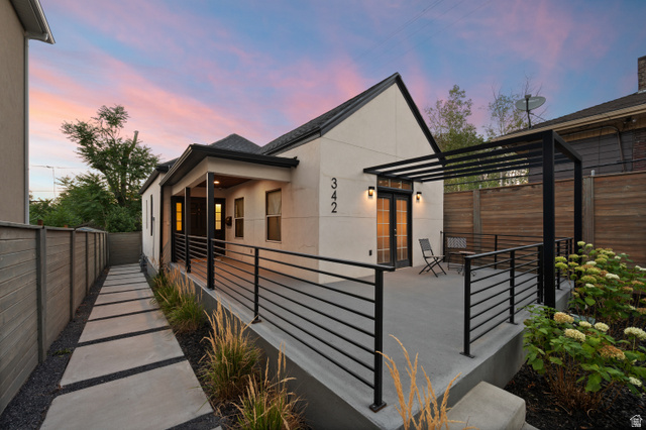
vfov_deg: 81.1
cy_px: 215
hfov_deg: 104.3
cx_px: 323
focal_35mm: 14
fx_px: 251
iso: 500
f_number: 7.1
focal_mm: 14
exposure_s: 1/6
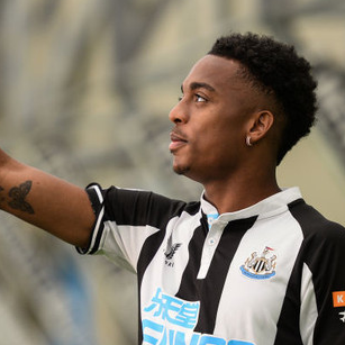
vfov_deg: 4.4
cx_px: 97
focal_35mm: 398
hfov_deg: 4.4
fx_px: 4488
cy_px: 187
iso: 500
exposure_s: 1/250
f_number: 2.8
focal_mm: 180
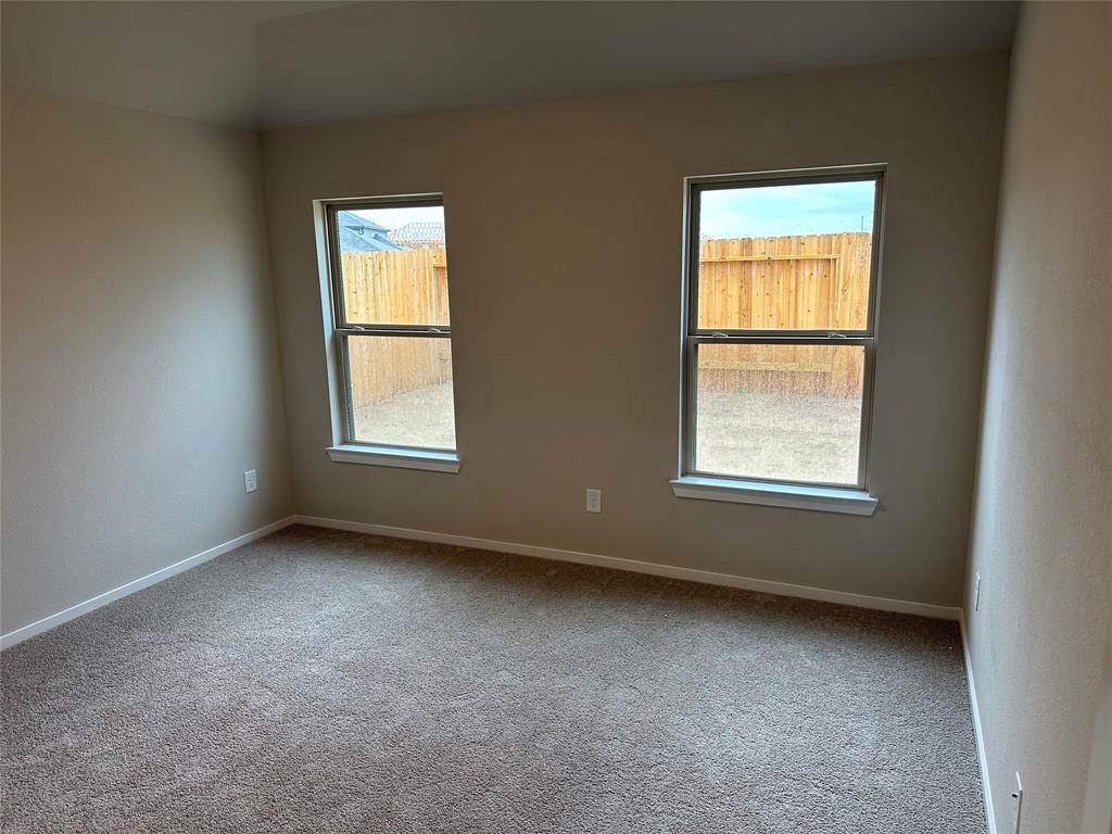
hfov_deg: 71.6
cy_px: 417
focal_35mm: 24
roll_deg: +1.3
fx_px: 771
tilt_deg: -10.4
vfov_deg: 56.8
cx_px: 556
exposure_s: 1/120
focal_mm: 6.86
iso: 160
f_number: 1.78
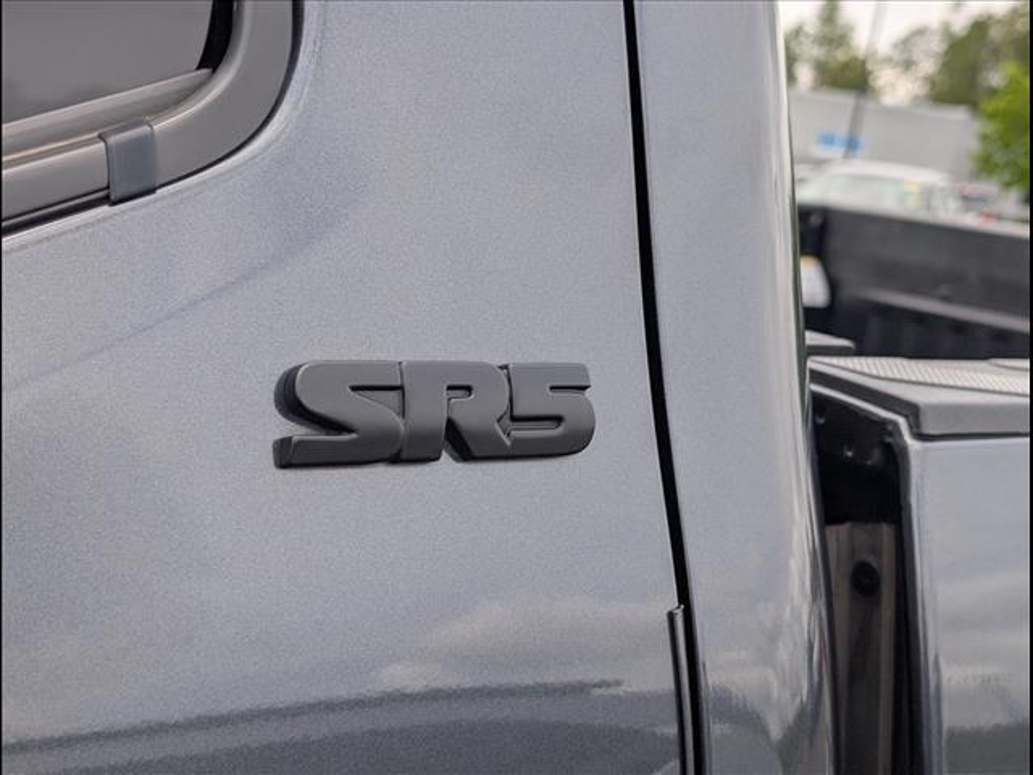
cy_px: 388
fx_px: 1462
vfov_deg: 29.7
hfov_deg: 38.9
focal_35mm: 49
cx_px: 516
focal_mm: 6.9
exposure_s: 1/714
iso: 18
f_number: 1.68
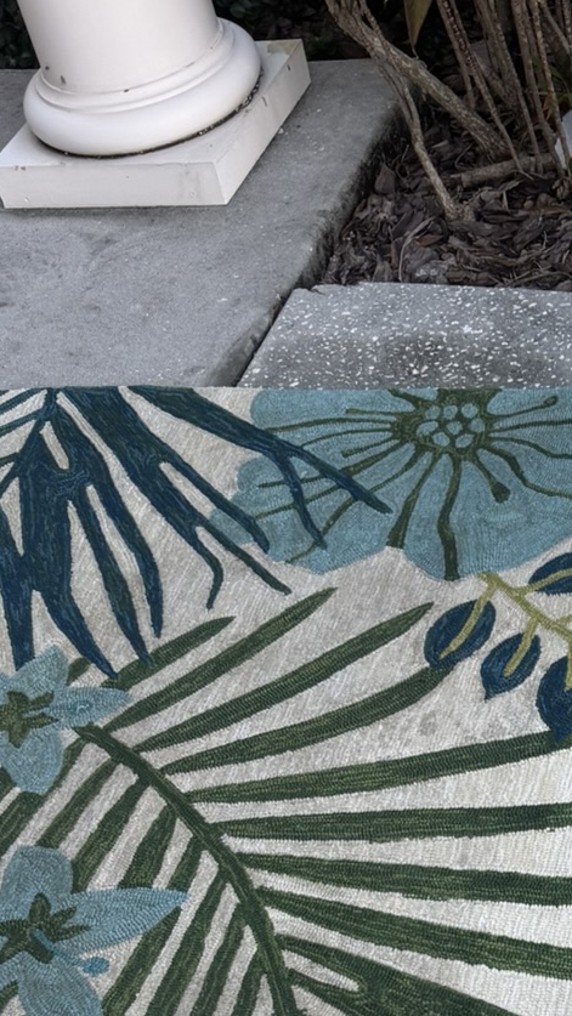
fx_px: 1725
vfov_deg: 29.8
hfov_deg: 18.4
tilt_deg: -51.7
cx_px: 546
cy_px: 1095
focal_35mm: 64
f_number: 1.78
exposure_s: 1/412
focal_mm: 6.76
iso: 80
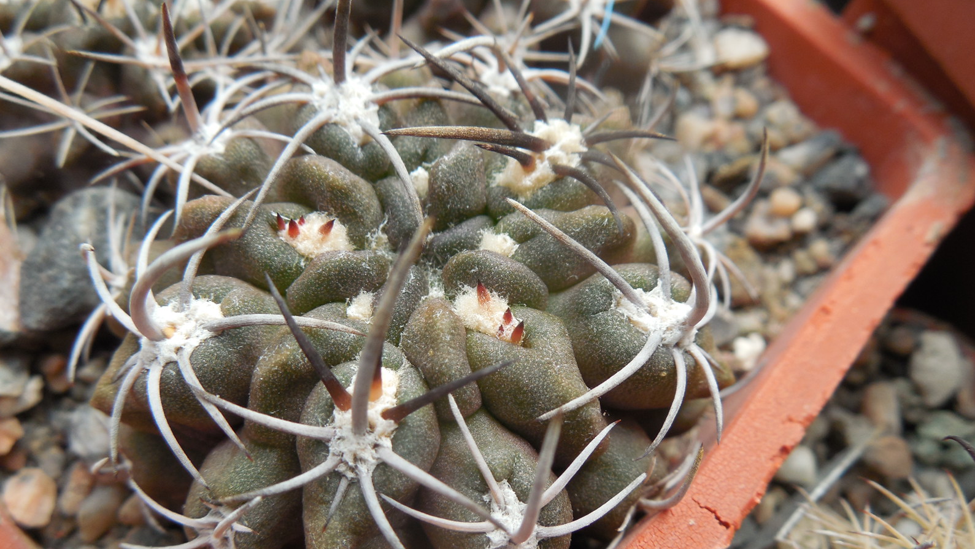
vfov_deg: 34.6
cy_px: 325
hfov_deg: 58.0
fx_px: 879
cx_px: 486
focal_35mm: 34
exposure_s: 1/160
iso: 125
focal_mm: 5.6
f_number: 3.6
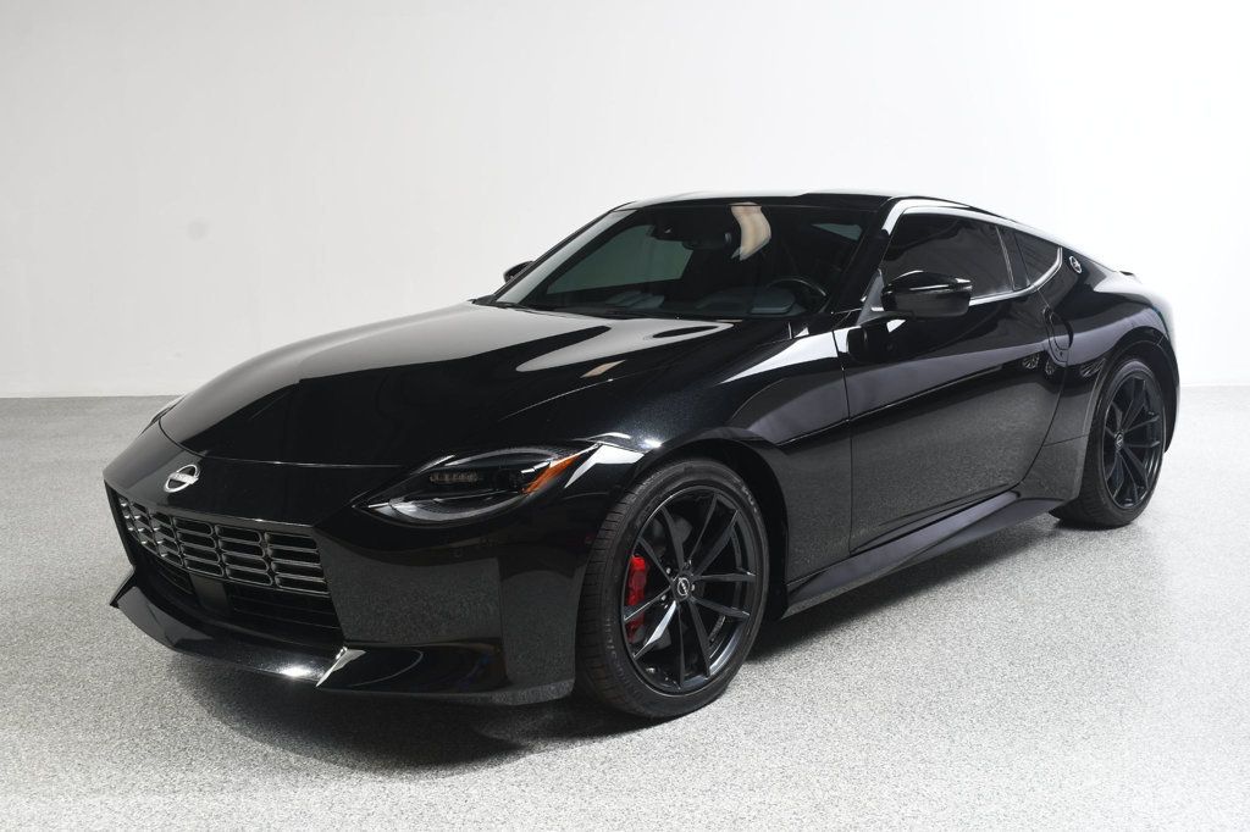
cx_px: 625
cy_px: 416
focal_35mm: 39
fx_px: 1354
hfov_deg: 49.6
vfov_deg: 34.2
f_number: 7.1
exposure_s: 1/160
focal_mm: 26
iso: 100
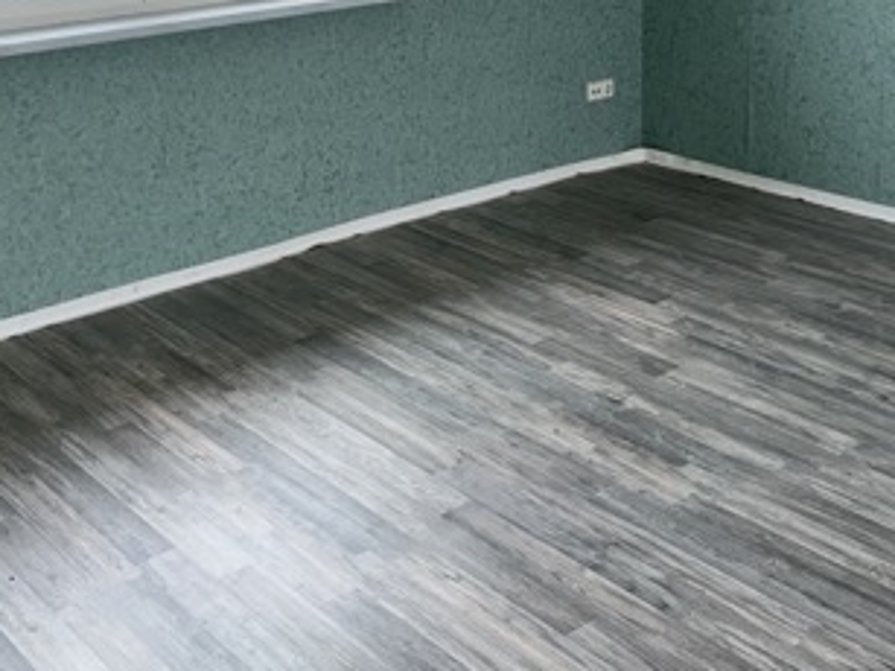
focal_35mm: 50
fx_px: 1292
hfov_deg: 38.1
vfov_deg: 27.7
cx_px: 382
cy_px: 35
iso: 80
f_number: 1.78
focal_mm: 6.76
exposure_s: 1/20
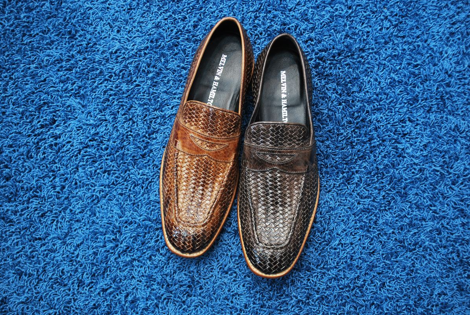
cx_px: 235
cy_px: 158
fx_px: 627
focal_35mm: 48
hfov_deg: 41.1
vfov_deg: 28.2
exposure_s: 1/30
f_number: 5
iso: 280
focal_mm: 32
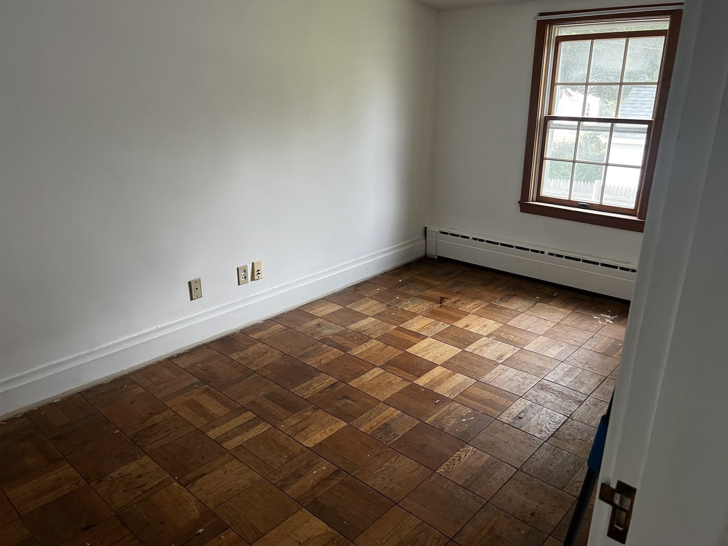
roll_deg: +0.7
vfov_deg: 53.1
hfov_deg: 67.3
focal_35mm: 26
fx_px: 547
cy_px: 273
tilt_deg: -20.8
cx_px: 364
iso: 125
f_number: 1.5
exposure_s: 1/70
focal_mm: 5.7
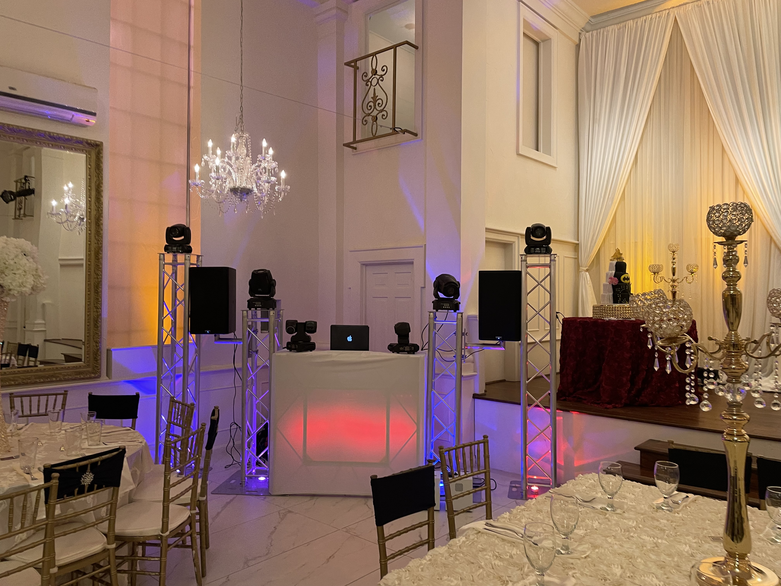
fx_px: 587
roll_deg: +0.1
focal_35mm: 26
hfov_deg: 67.3
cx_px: 390
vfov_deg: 53.1
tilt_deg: +0.8
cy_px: 293
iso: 125
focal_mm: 4.2
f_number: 1.6
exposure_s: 1/60
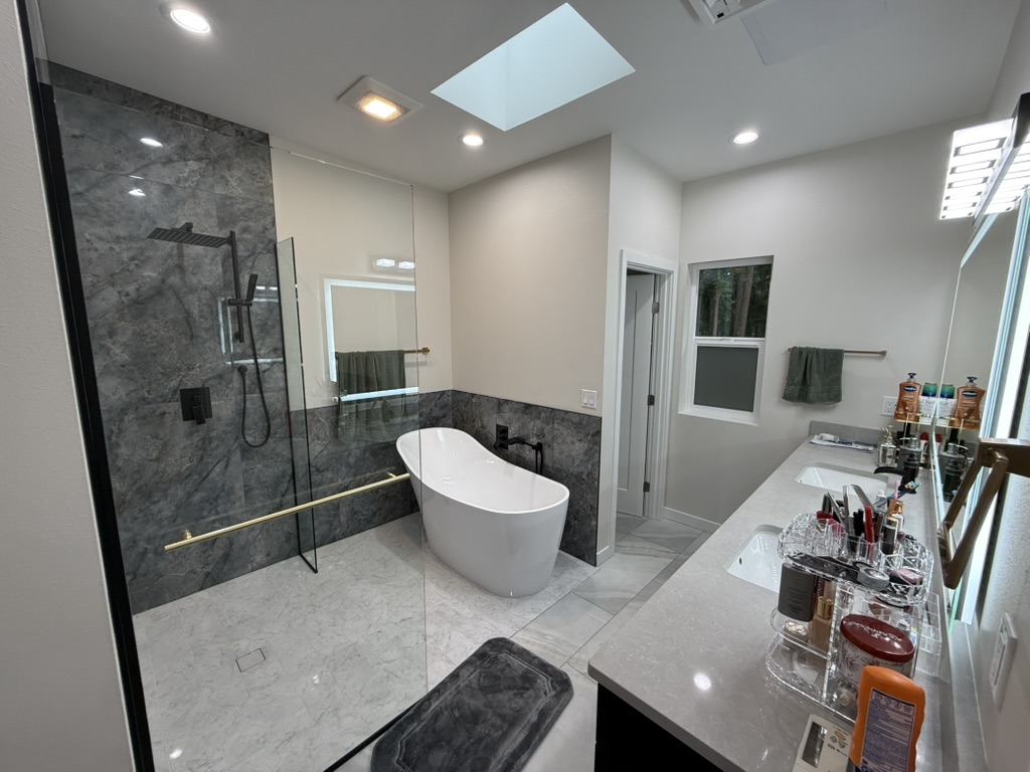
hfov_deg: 102.1
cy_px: 386
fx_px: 417
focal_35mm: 14
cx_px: 515
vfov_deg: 85.7
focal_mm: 2.22
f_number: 2.2
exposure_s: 1/120
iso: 100
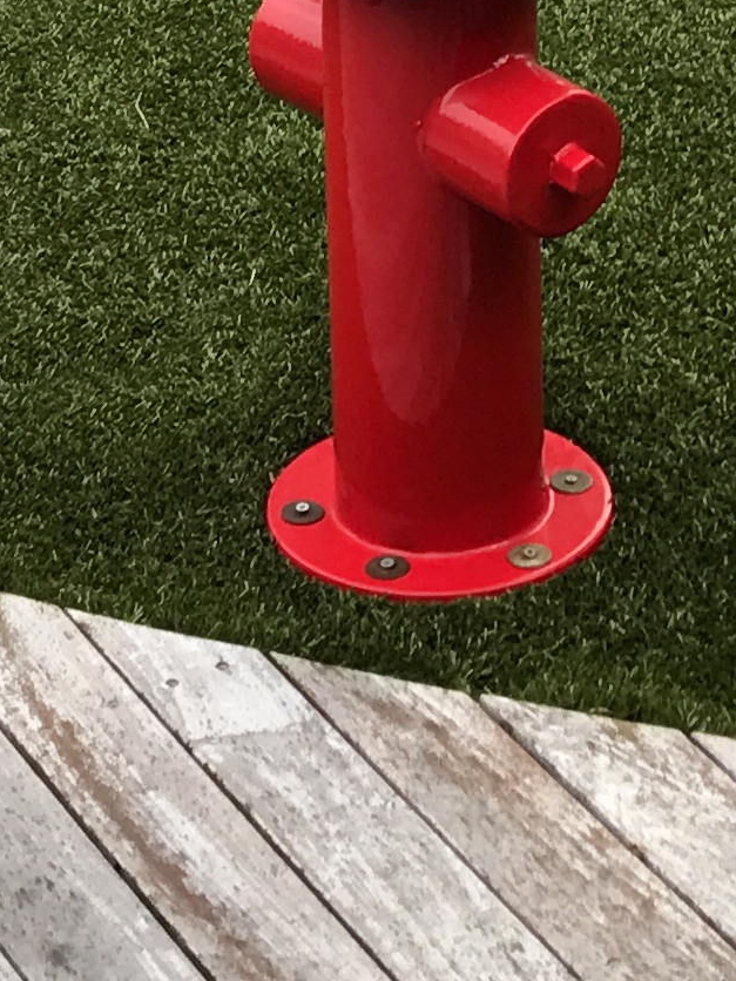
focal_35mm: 135
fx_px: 3827
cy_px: -540
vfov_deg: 13.6
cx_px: 380
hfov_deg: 11.0
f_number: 1.8
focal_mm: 3.99
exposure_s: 1/60
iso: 20
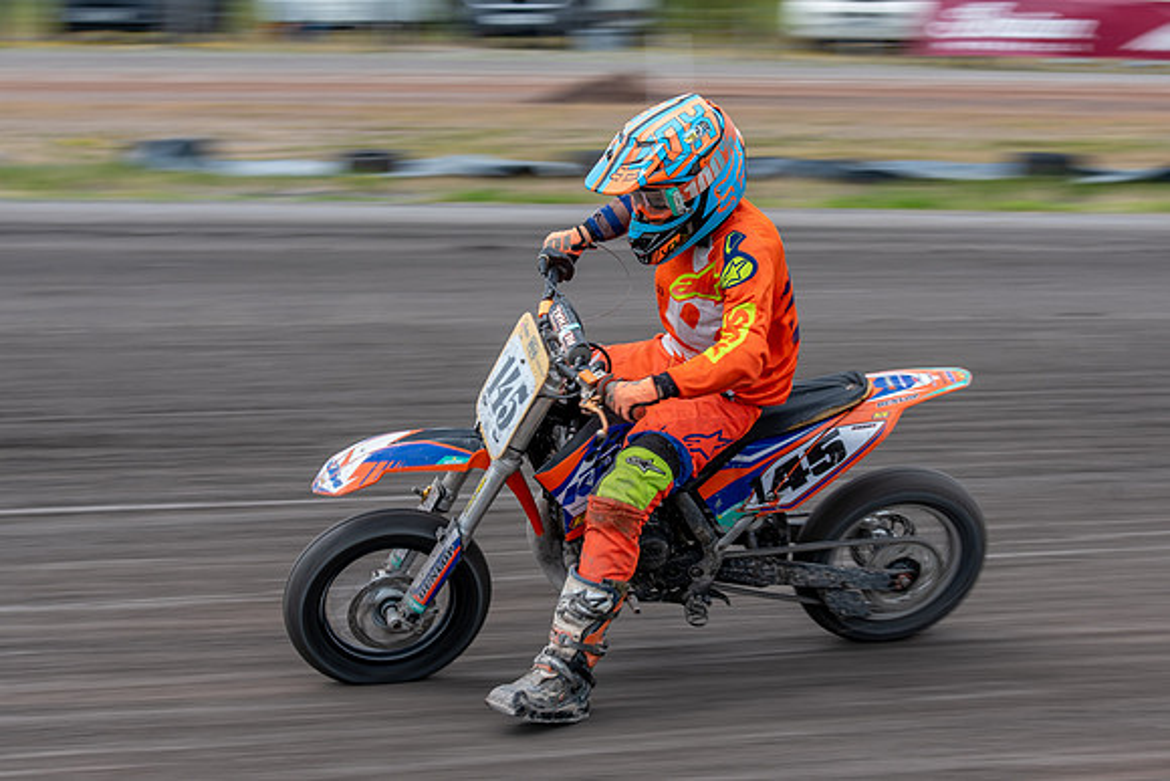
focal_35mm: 99
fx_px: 3204
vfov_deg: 13.9
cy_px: 393
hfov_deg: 20.7
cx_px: 643
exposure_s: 1/160
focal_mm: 70
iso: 200
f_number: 8
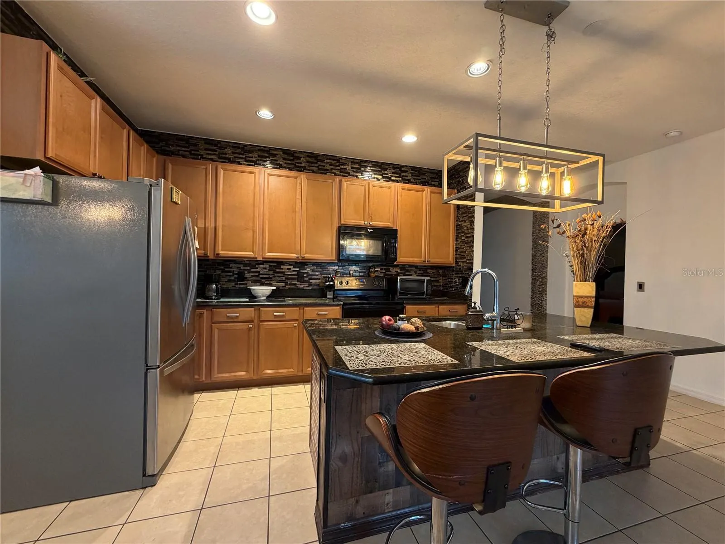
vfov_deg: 85.7
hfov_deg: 102.1
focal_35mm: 14
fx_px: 293
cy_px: 272
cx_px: 362
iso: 250
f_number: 2.2
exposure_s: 1/60
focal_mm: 2.22
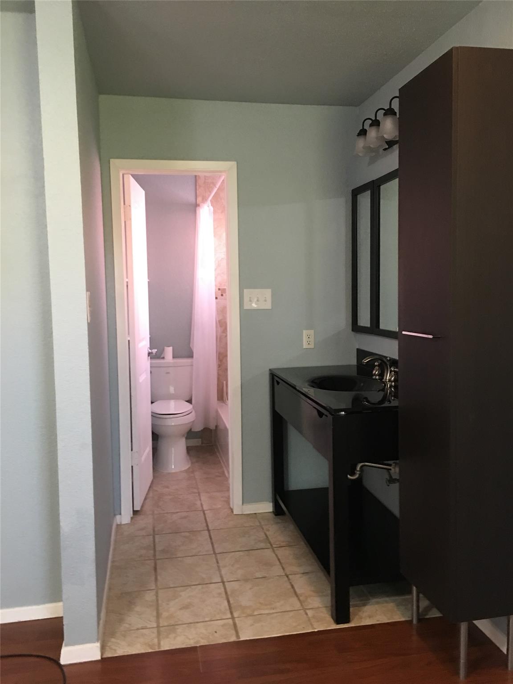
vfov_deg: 61.7
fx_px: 573
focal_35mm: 29
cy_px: 342
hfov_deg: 48.2
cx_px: 256
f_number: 2.2
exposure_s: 1/8
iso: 100
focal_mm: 4.15
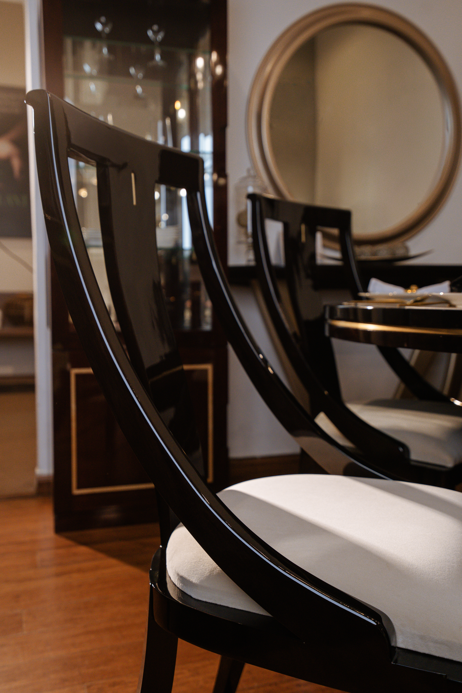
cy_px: 346
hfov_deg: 37.9
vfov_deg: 54.4
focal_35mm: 35
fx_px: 674
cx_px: 231
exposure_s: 1/200
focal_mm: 35
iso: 800
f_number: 4
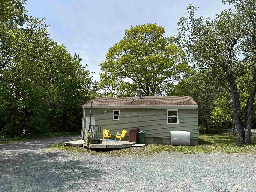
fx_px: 177
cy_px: 96
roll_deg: -1.1
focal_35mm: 24
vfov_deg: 56.8
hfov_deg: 71.6
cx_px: 128
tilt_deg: +11.3
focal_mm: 6.76
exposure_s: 1/4167
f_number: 1.78
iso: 80
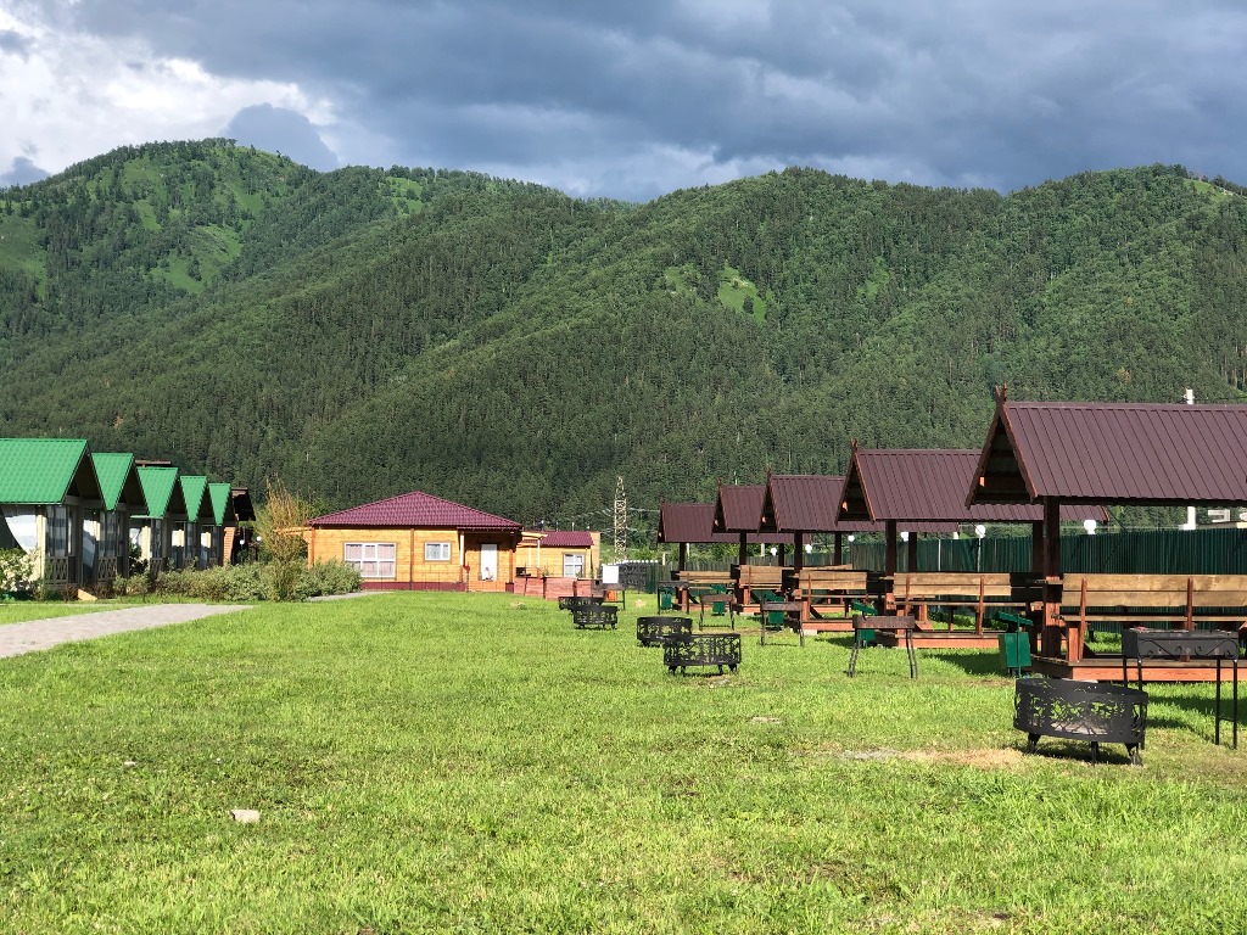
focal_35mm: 57
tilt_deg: +0.3
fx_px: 2053
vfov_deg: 25.7
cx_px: 624
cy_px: 468
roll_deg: -0.8
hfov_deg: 33.8
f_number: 2.8
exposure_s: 1/475
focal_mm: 6.6
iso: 20
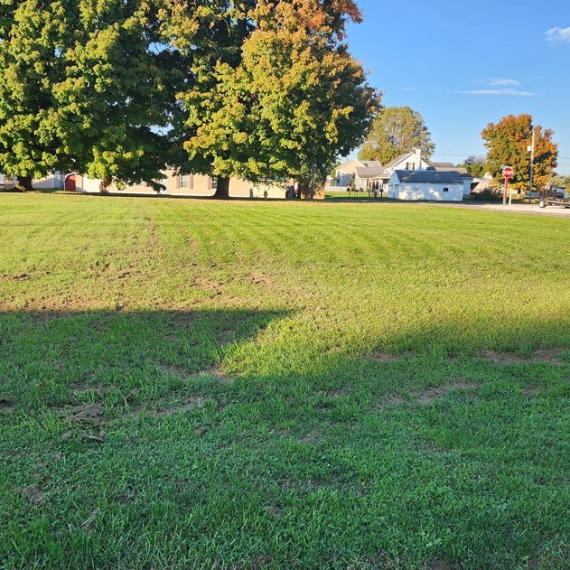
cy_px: 308
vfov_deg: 49.7
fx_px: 615
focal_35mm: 33
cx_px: 269
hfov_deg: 49.7
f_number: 1.8
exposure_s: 1/351
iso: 12
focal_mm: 6.4
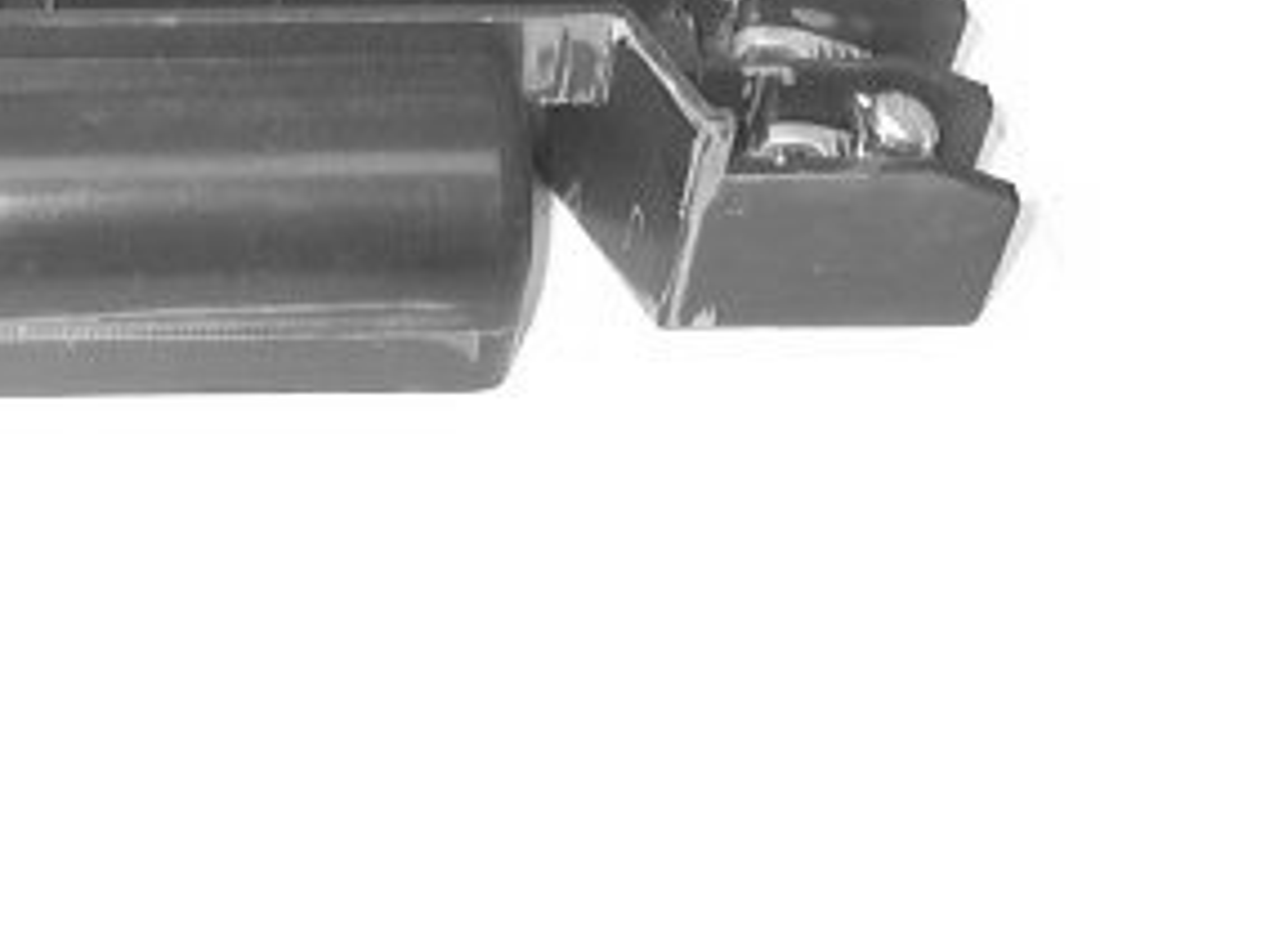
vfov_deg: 14.9
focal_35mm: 97
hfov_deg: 19.6
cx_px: -45
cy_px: -67
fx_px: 3559
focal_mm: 6.59
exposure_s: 1/64.1
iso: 100
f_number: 3.07
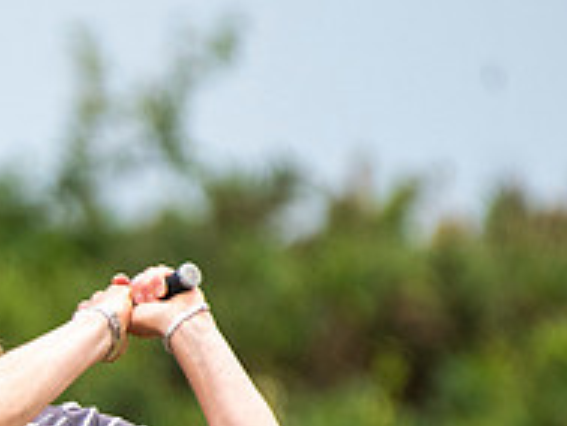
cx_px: -234
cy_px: 526
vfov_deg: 0.7
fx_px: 36255
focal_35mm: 2212
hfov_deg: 0.9
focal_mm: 500
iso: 1250
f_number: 5.6
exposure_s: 1/1000
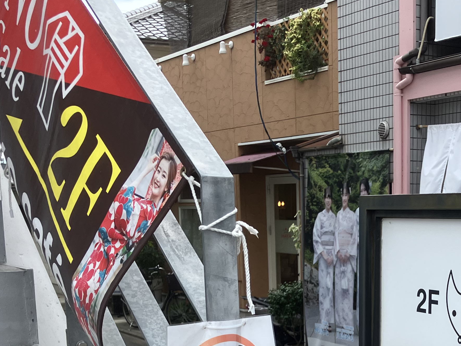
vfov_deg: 21.7
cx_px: 371
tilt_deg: -12.2
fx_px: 852
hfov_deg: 29.5
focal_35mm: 64
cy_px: 384
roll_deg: -0.8
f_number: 1.8
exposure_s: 1/490
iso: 32
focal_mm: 3.99
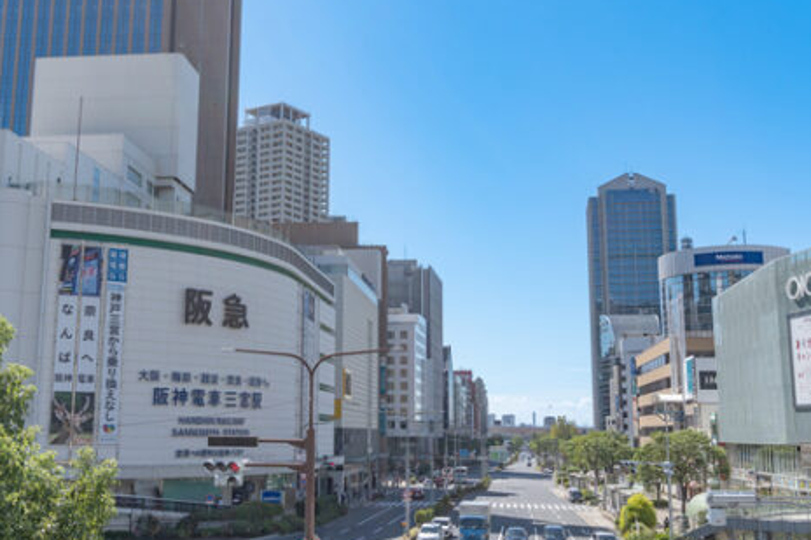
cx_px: 355
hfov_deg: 43.8
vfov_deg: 30.0
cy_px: 229
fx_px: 1005
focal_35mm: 45
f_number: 8
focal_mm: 23
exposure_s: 1/320
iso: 100
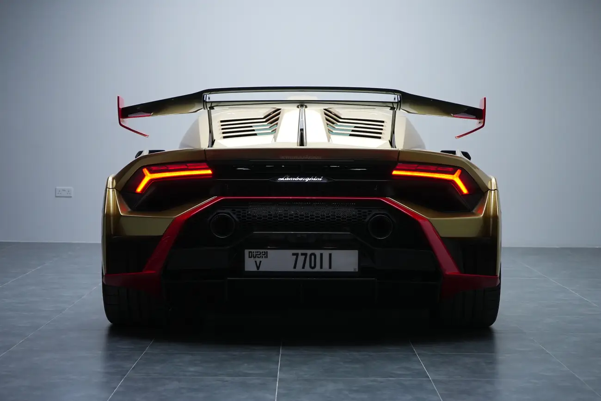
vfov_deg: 19.5
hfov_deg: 28.8
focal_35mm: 70
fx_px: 1169
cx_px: 300
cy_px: 200
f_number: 5.6
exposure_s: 1/200
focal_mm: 70
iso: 1000
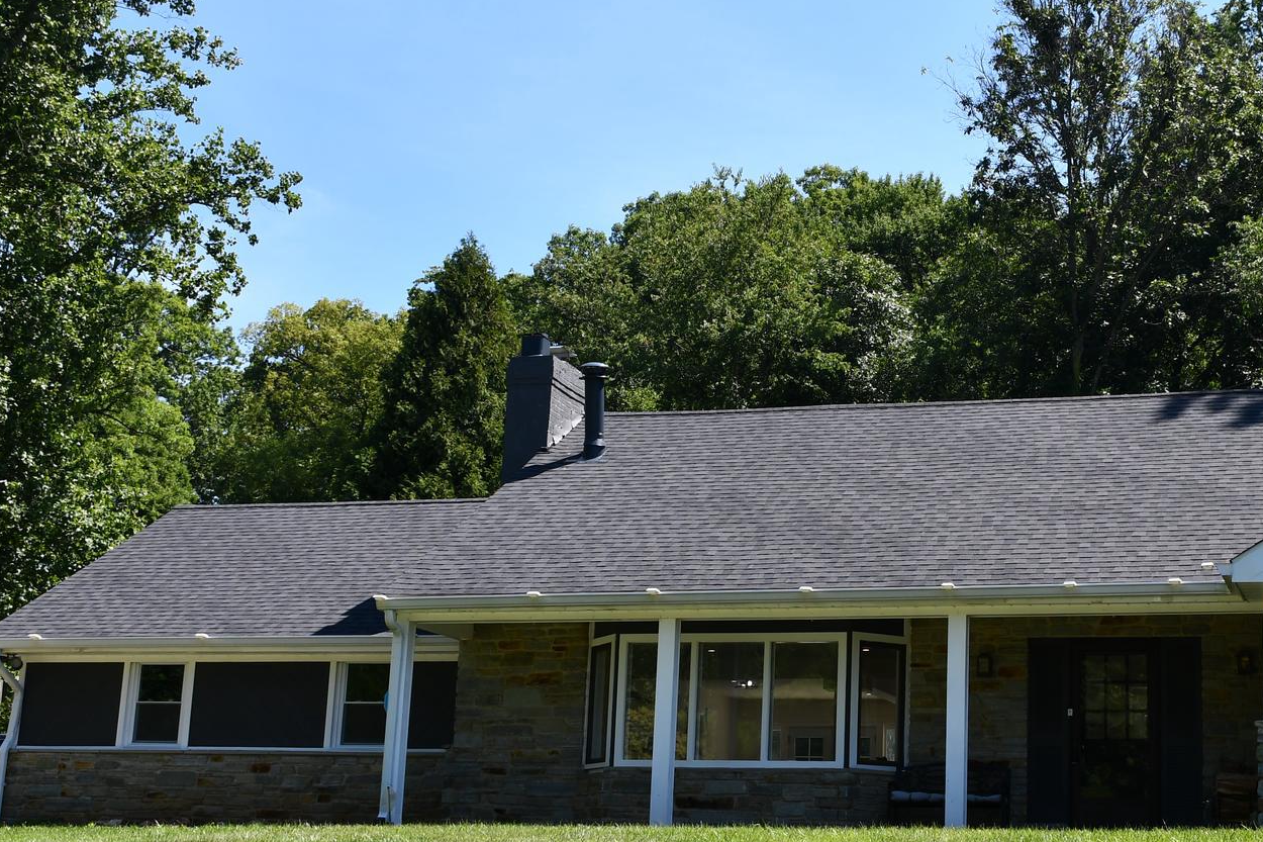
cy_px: 425
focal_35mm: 59
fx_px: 2070
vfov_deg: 23.0
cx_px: 854
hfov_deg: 33.6
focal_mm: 24
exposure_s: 1/250
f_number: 8
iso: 110
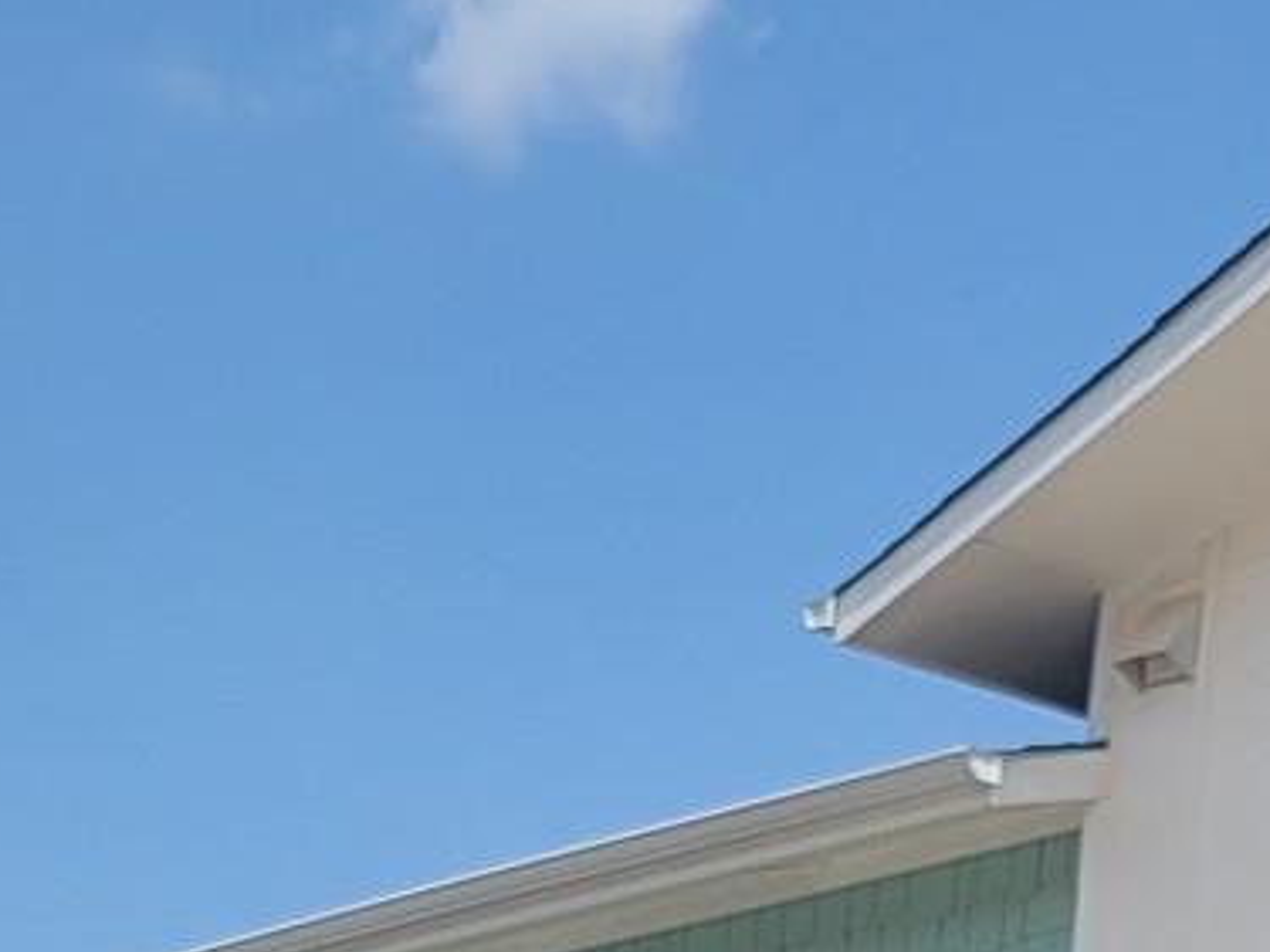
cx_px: 1951
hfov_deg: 13.1
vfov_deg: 9.8
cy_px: 1772
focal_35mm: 142
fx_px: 5208
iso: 40
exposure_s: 1/2760
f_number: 1.8
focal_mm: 5.4
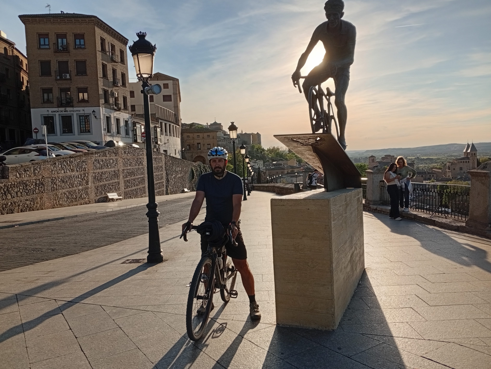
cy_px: 184
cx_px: 246
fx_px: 384
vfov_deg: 51.5
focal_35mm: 27
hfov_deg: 65.2
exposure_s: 1/656
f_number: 1.8
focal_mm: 3.98
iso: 50
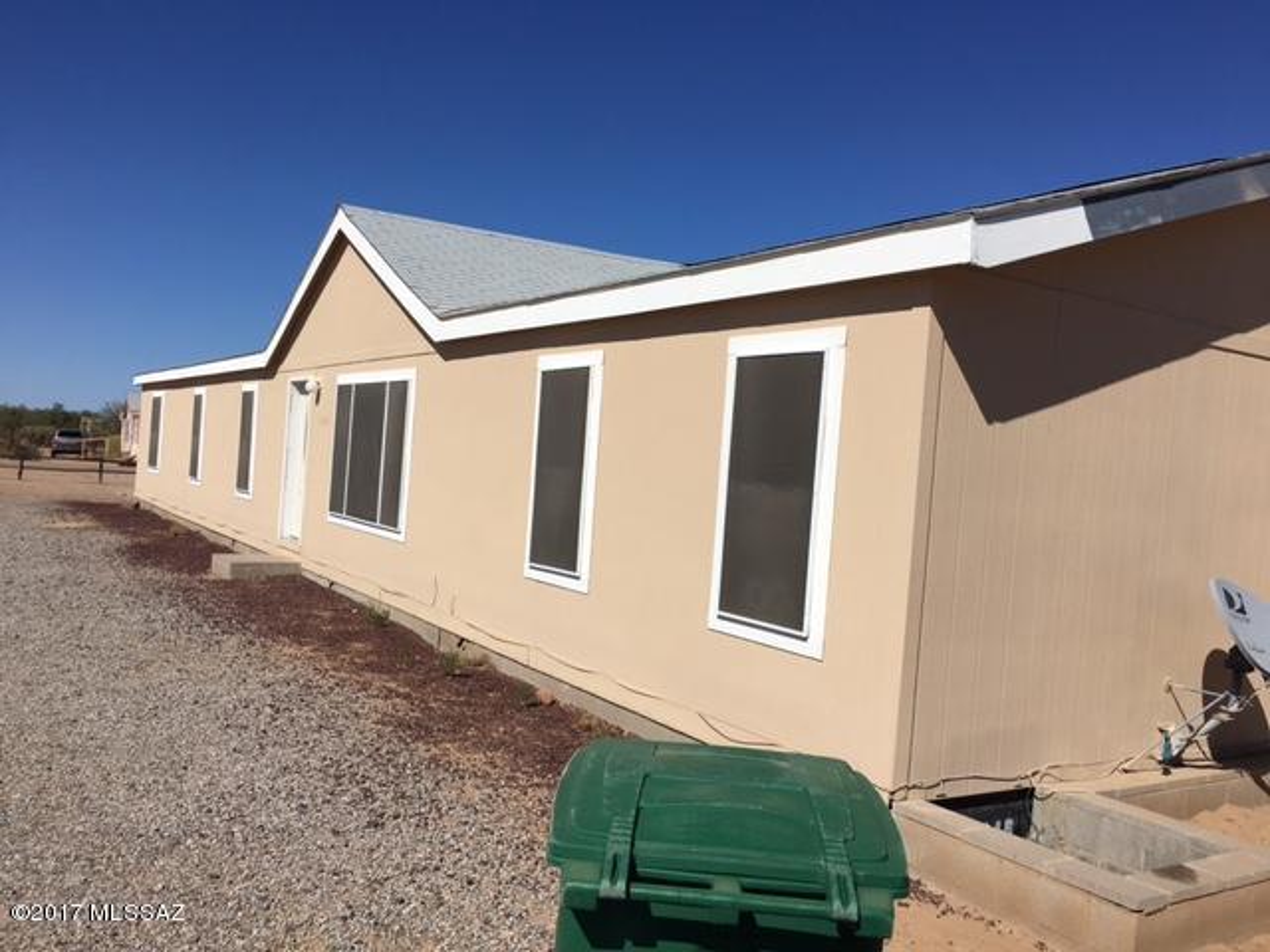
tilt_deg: -1.0
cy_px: 476
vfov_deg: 48.2
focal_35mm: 29
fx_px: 1064
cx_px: 635
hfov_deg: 61.7
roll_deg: -3.4
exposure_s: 1/4525
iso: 25
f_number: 2.2
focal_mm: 4.15
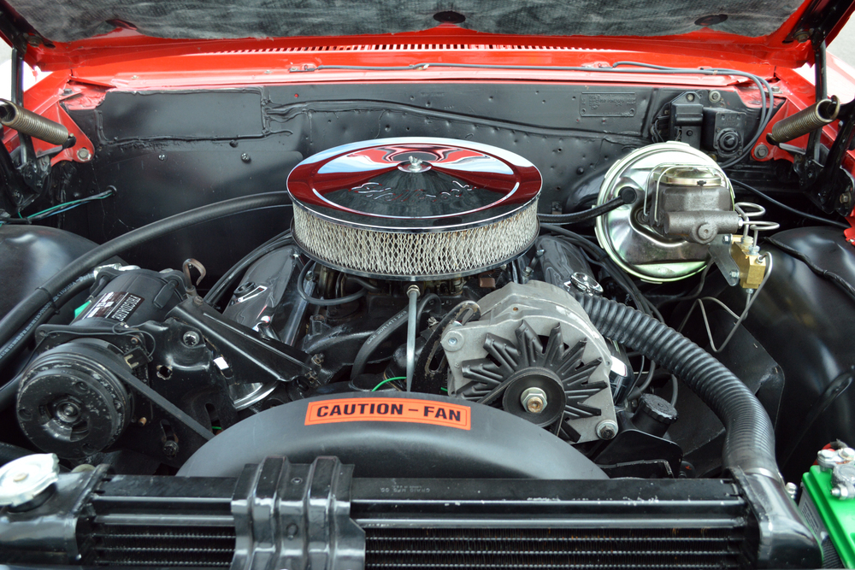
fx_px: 855
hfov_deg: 53.1
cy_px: 285
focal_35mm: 36
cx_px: 428
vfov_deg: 36.9
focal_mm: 24
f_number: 5
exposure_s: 1/100
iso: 400
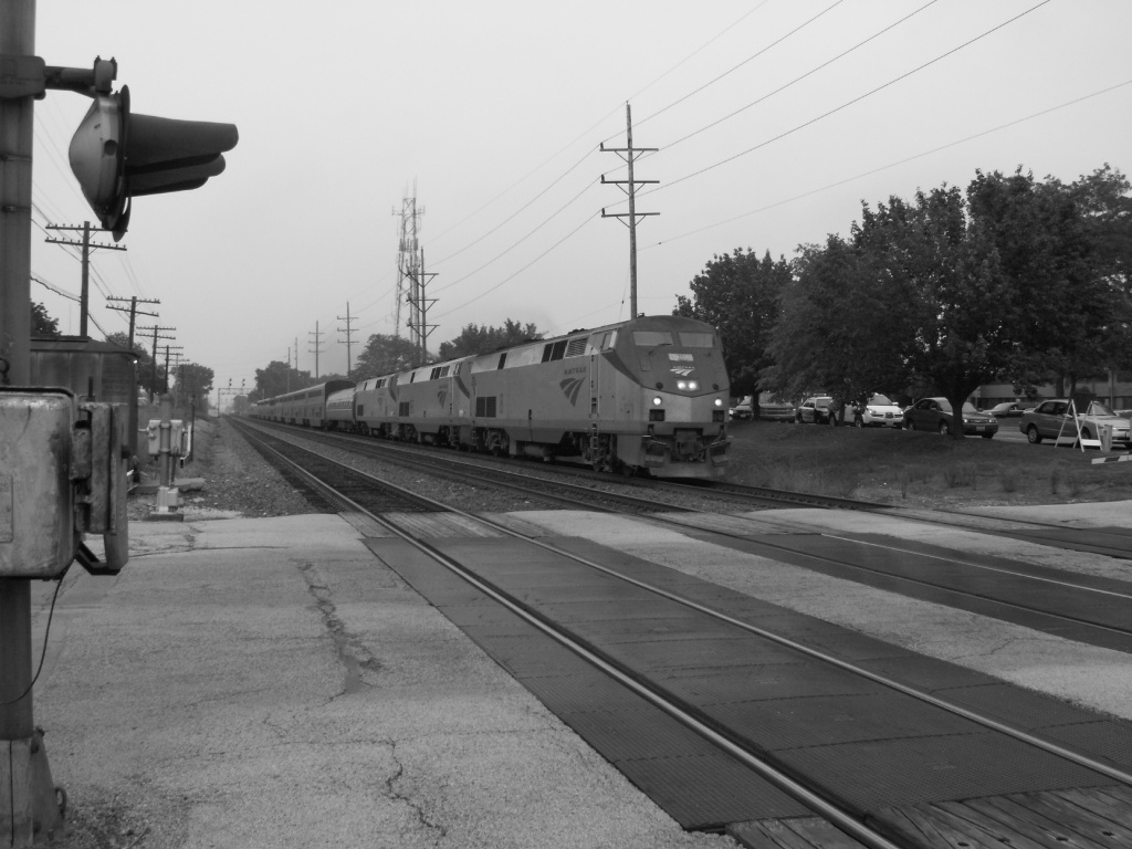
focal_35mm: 35
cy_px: 424
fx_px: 1145
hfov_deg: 52.6
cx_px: 566
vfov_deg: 40.7
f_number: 4.5
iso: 50
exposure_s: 1/250
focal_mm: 5.86
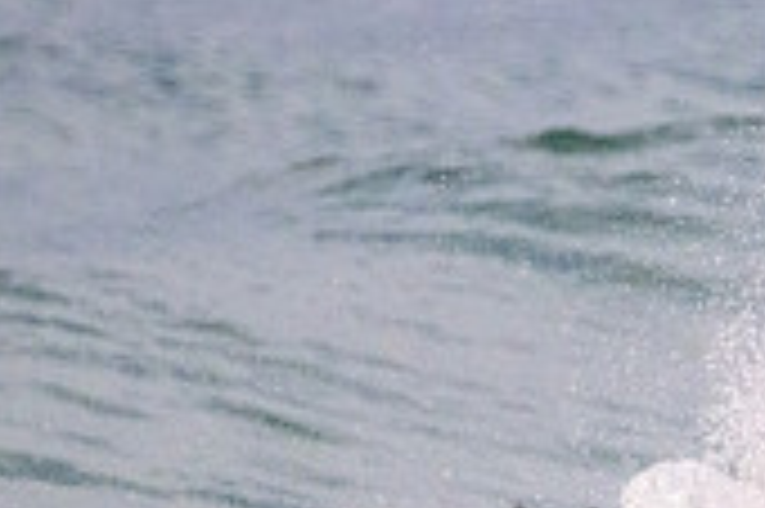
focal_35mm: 2731
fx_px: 57977
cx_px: 976
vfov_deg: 0.5
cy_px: 537
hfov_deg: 0.8
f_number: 11
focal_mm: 800
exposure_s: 1/2000
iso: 4500
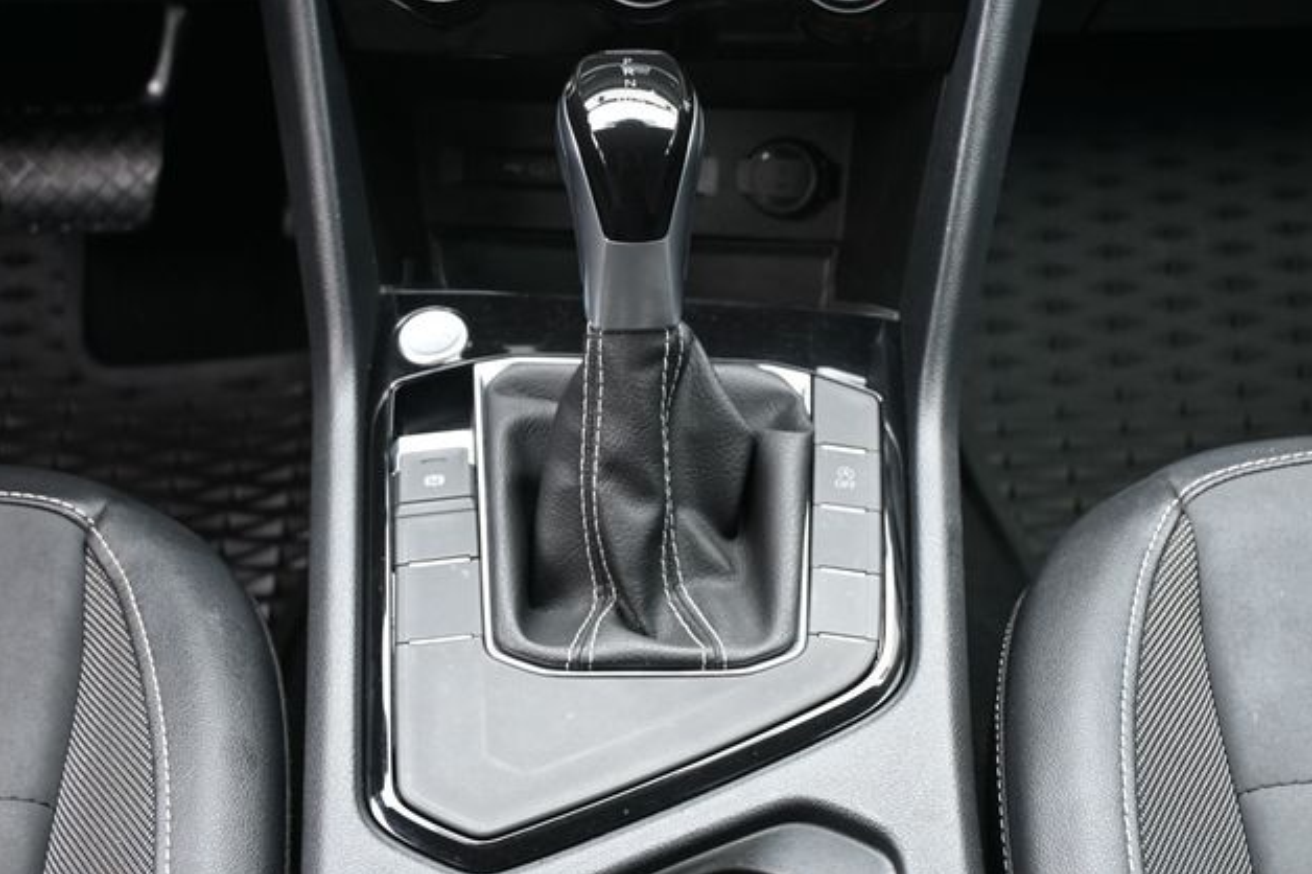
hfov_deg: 37.2
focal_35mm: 54
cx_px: 646
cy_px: 441
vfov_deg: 25.3
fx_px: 1949
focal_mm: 35
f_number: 5.3
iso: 1250
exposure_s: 1/125
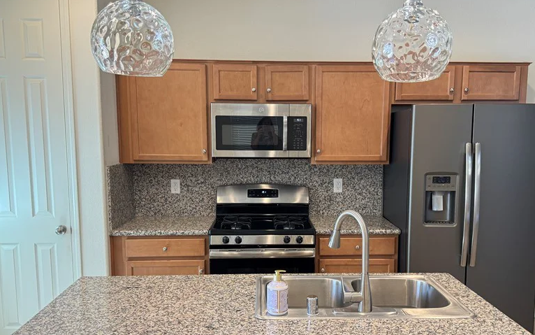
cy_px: 203
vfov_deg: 37.1
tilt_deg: -7.9
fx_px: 496
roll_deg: -0.6
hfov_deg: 56.7
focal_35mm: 34
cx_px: 284
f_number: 1.78
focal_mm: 6.76
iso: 200
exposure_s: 1/60
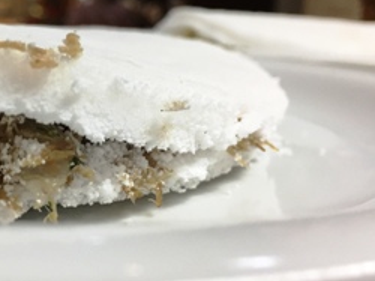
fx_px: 563
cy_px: 86
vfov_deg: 27.7
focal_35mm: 52
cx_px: 66
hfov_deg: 35.5
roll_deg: -4.2
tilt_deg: -11.3
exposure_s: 1/30
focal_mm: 4.15
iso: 40
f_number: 2.2
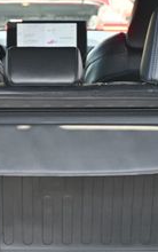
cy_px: 239
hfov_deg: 8.4
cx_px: 41
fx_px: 1068
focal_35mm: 155
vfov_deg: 13.3
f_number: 5.3
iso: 900
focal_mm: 35
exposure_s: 1/125
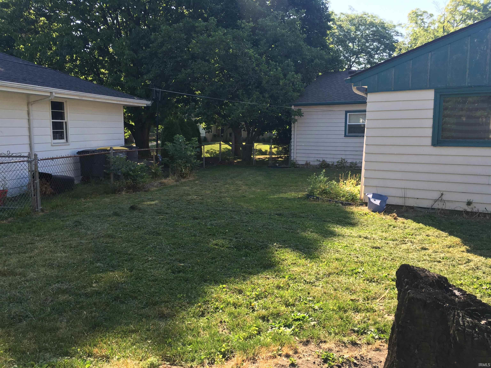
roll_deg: -0.6
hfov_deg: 61.7
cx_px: 246
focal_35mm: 29
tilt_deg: -6.1
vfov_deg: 48.2
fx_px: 411
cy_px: 184
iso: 25
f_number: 2.2
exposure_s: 1/295
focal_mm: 4.15
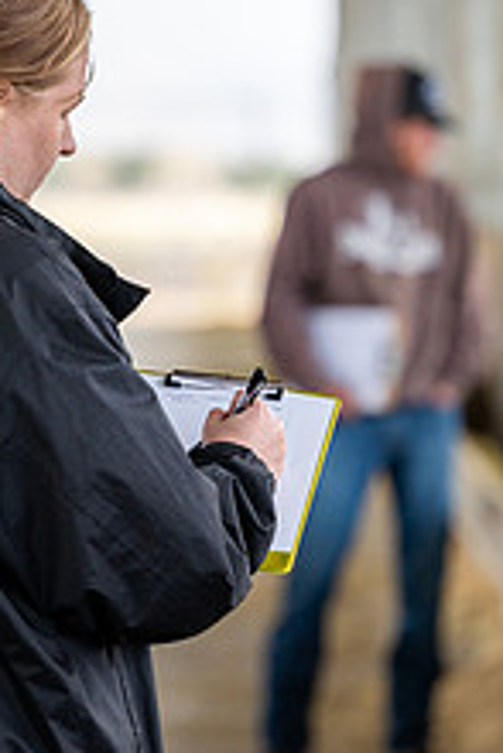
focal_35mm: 245
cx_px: 198
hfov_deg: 5.6
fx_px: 5126
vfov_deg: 8.4
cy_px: 329
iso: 125
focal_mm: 120
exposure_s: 1/1600
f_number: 2.8
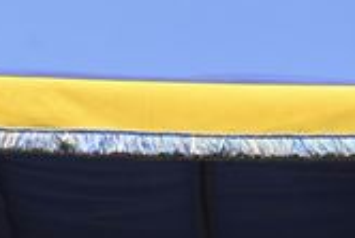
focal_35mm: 219
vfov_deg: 6.0
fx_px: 2161
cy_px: 607
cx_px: 222
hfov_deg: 9.4
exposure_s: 1/250
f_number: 8
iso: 125
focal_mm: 38
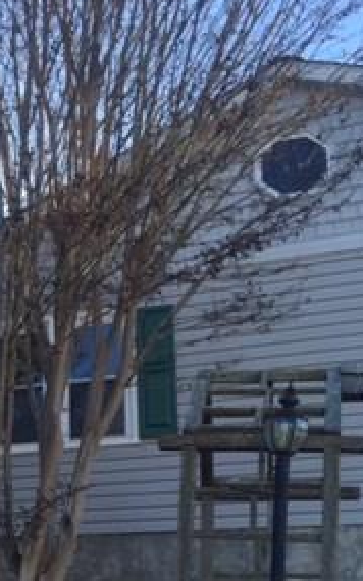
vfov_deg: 29.2
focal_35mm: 69
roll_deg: -4.7
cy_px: 457
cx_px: -214
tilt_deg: +16.2
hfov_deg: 16.8
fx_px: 1093
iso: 32
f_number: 2.2
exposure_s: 1/618
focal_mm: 4.15
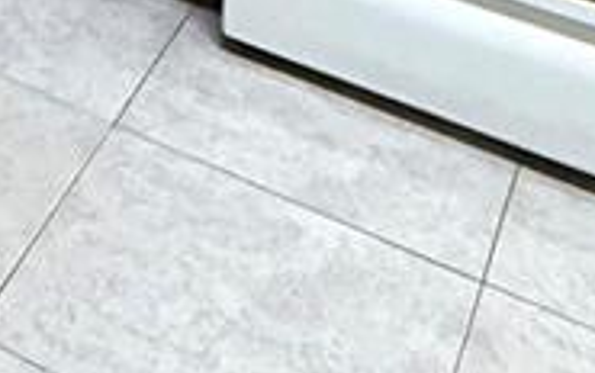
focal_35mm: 96
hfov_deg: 17.8
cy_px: -653
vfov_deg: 10.6
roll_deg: +0.3
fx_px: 1558
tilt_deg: -10.1
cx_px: -437
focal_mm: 2.22
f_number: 2.2
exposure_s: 1/99
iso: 320
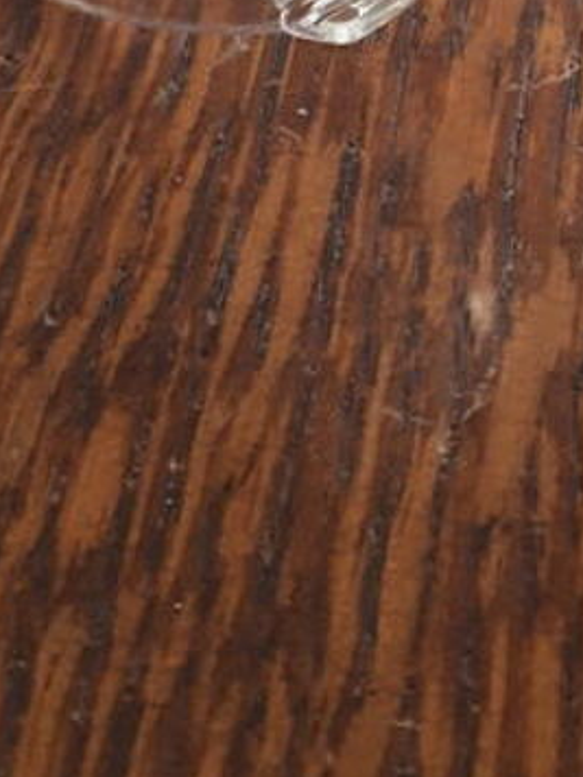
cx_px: 651
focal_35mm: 101
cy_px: -200
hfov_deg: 14.3
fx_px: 2268
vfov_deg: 18.3
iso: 250
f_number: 1.9
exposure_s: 1/17
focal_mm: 3.6
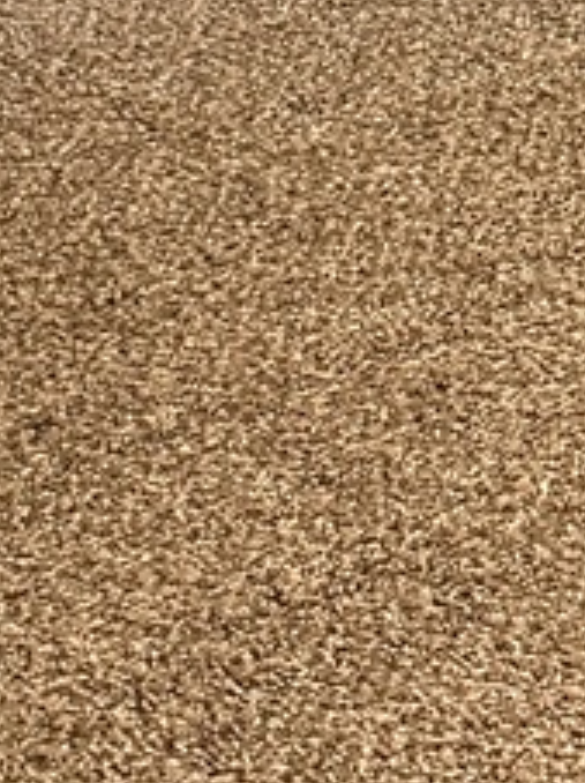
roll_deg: +1.2
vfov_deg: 9.9
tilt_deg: -6.7
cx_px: 1580
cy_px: -937
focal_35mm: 182
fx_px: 4109
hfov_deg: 7.4
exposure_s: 1/60
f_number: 1.78
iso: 200
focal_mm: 6.76
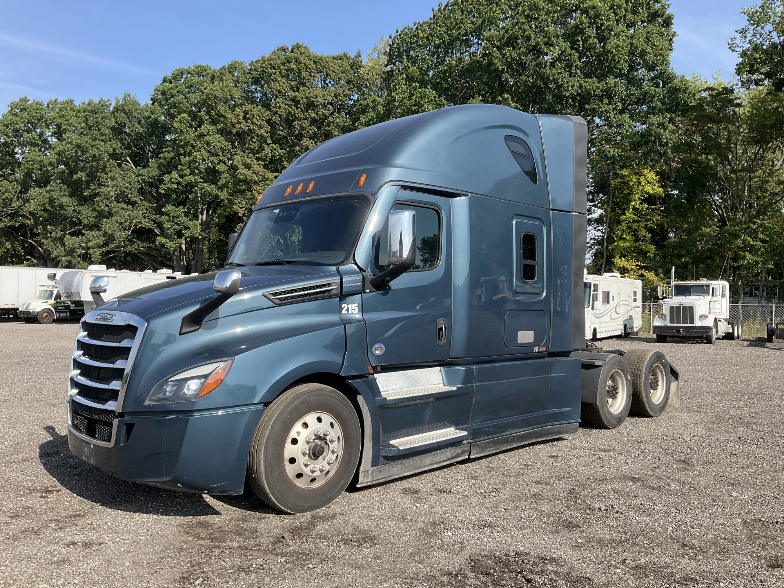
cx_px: 392
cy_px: 294
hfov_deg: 61.7
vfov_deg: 48.2
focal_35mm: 29
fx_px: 657
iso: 25
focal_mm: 3
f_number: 1.8
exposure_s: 1/978
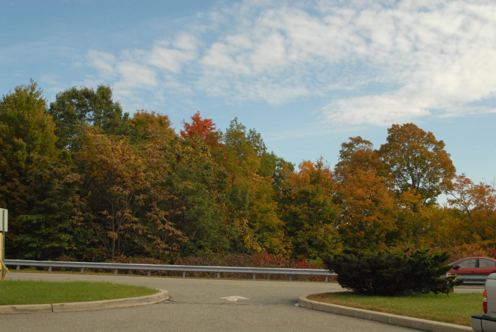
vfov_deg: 28.2
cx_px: 248
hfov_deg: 41.1
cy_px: 166
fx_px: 662
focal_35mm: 48
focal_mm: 32
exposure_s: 1/750
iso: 800
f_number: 14
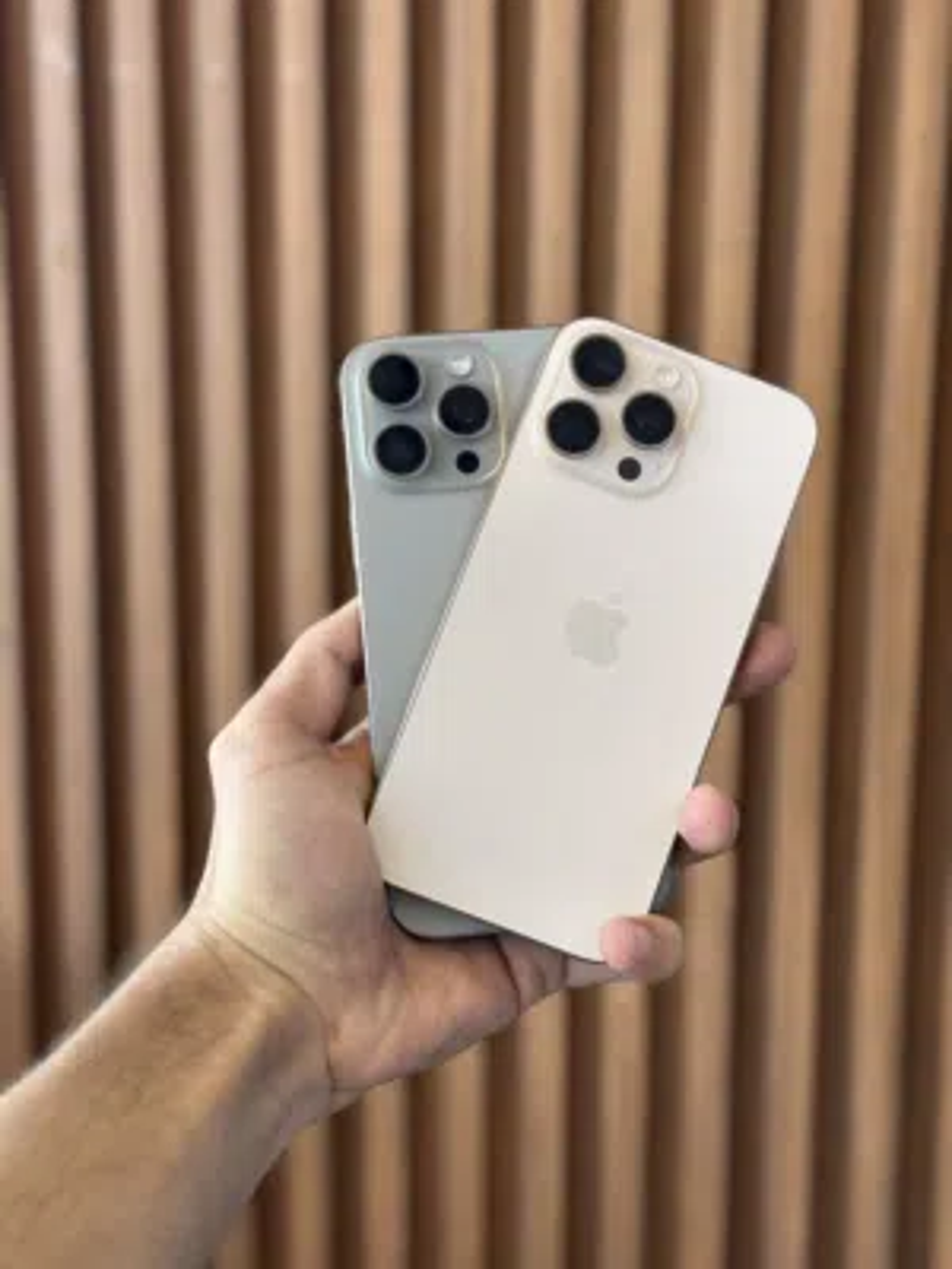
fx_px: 1760
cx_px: 476
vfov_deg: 39.7
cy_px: 634
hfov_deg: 30.3
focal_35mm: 48
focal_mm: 6.86
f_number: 1.78
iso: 80
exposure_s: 1/250
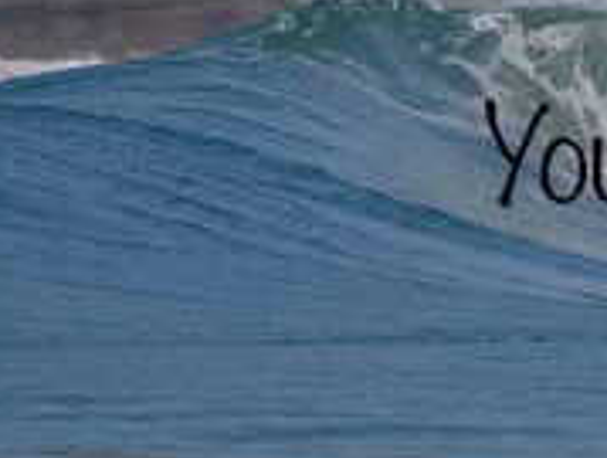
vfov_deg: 0.4
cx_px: 814
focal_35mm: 3572
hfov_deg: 0.6
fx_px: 62762
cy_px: 34
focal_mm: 1000
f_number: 11
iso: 640
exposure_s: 1/2000
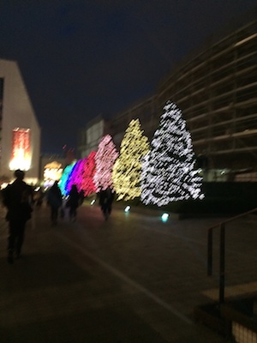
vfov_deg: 60.0
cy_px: 172
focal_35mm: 30
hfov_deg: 46.8
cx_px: 128
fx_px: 297
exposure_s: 1/15
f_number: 2.2
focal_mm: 4.12
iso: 320
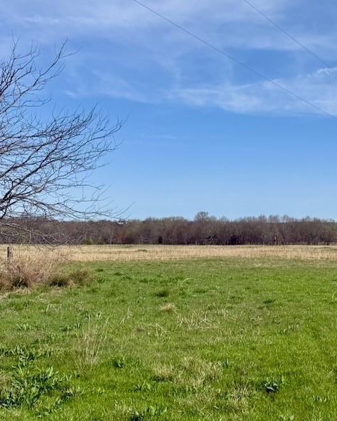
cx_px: 352
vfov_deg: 37.3
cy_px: 190
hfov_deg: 28.1
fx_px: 623
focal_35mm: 50
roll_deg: -0.2
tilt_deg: +4.1
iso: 80
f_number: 1.78
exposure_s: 1/6173
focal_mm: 6.76
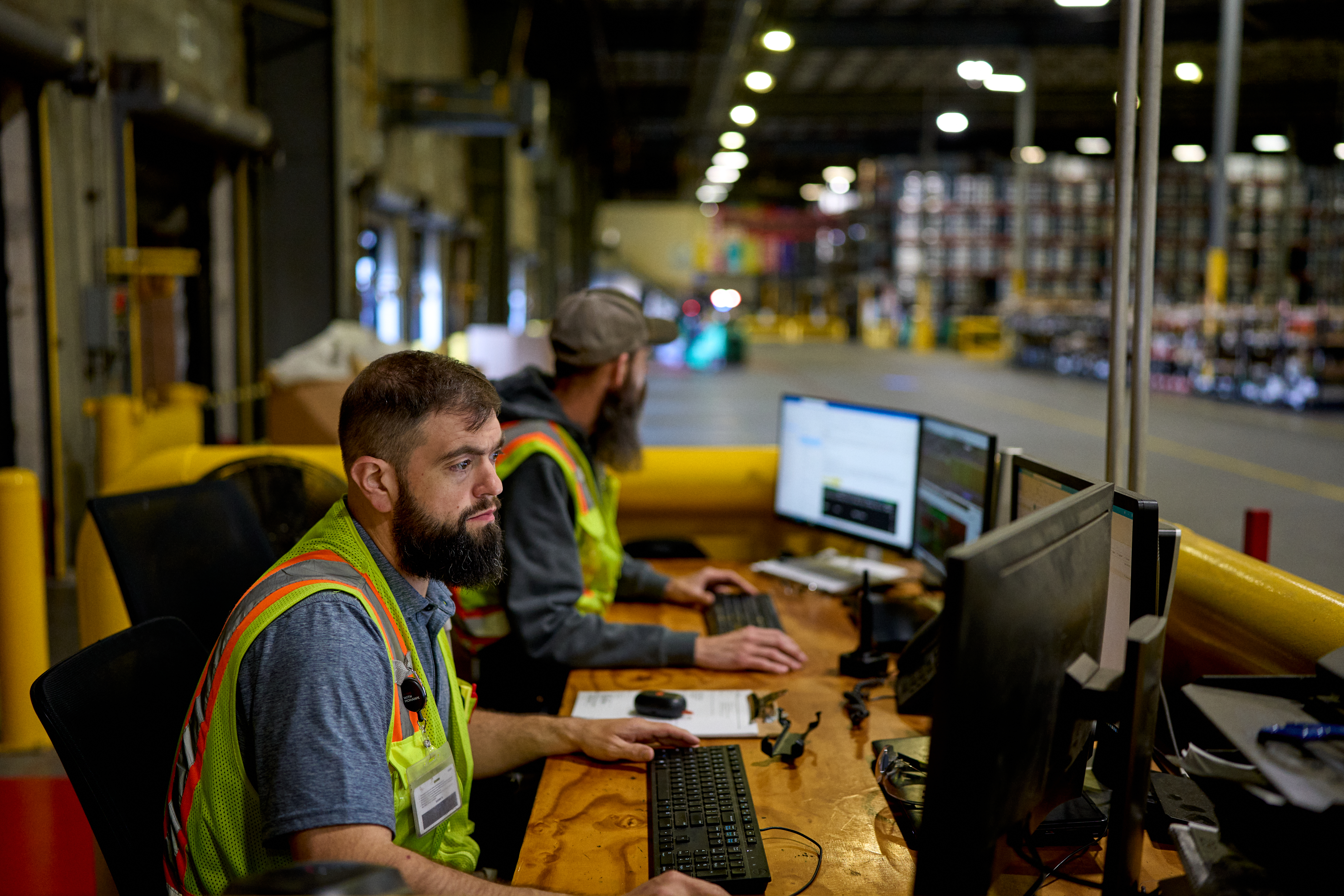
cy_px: 438
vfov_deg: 36.9
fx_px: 1344
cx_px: 686
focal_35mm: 36
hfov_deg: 53.1
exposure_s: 1/320
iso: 800
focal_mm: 35
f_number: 1.4
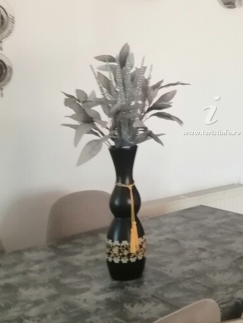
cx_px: 214
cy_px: 117
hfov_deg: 26.7
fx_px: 496
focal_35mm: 53
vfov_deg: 35.9
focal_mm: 3.6
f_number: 1.8
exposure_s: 1/24
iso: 320
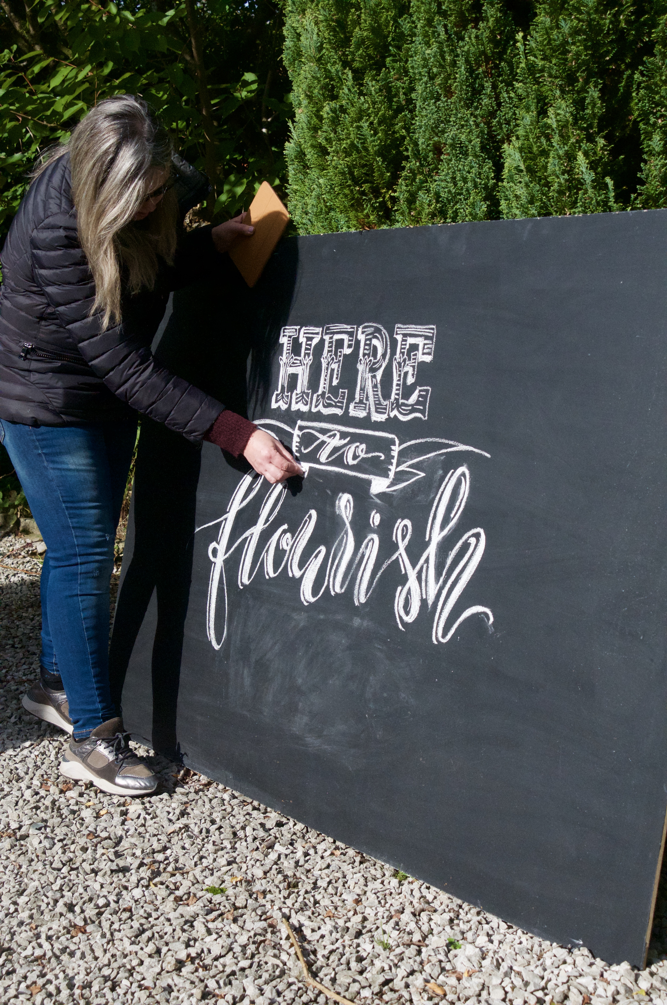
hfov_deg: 25.7
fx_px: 1463
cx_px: 334
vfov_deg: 37.9
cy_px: 502
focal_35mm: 52
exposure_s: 1/4000
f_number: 6.3
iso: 1600
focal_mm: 35
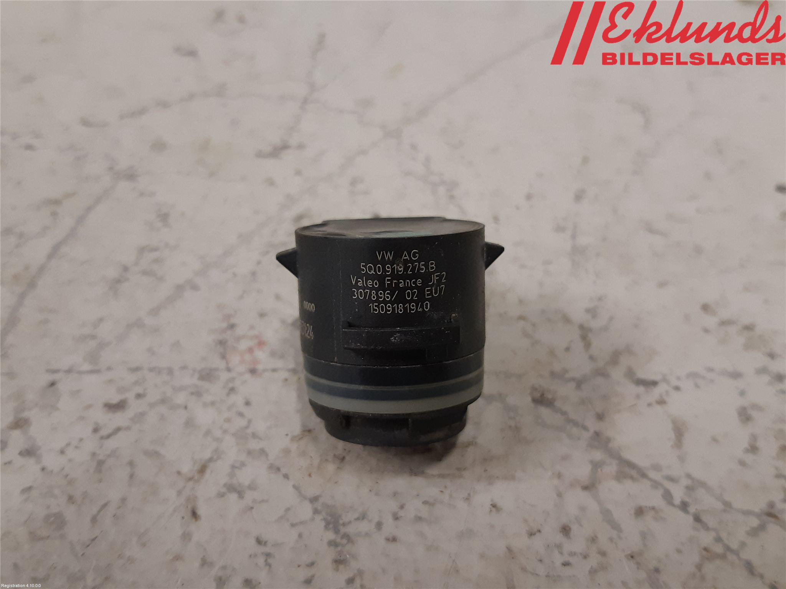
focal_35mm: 26
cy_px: 294
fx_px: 590
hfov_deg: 67.3
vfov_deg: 53.1
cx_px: 393
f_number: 1.7
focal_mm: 3.93
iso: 160
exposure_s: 1/50
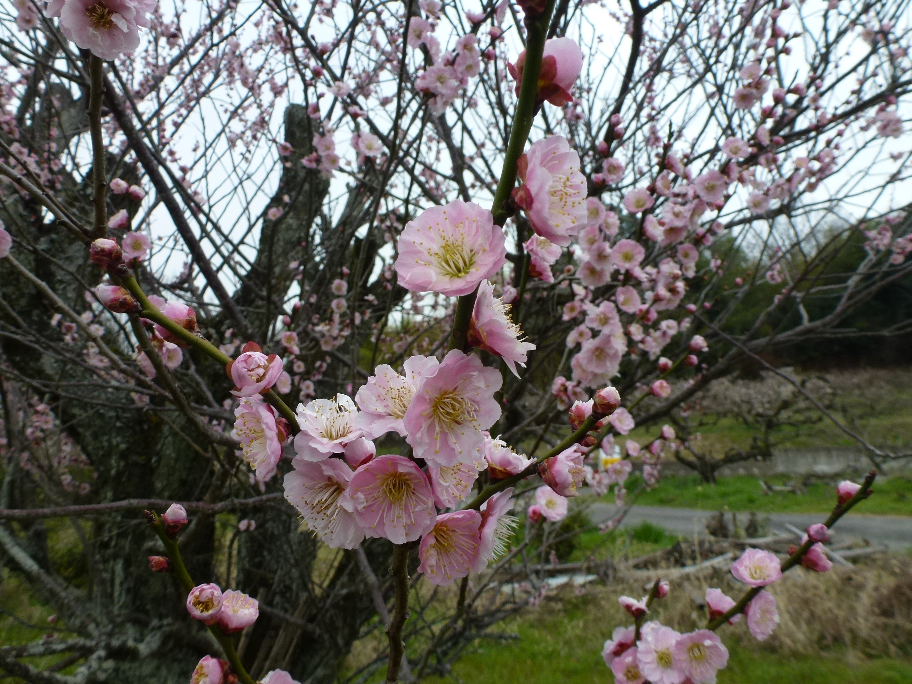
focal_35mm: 24
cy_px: 342
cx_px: 456
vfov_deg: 56.8
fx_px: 632
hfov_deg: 71.6
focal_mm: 4.3
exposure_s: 1/160
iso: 100
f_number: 4
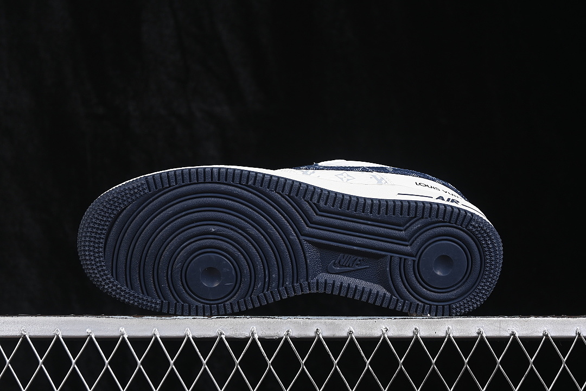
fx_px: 1221
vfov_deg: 18.2
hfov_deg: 27.0
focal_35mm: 75
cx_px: 293
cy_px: 196
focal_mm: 50
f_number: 6.3
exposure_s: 1/60
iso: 160
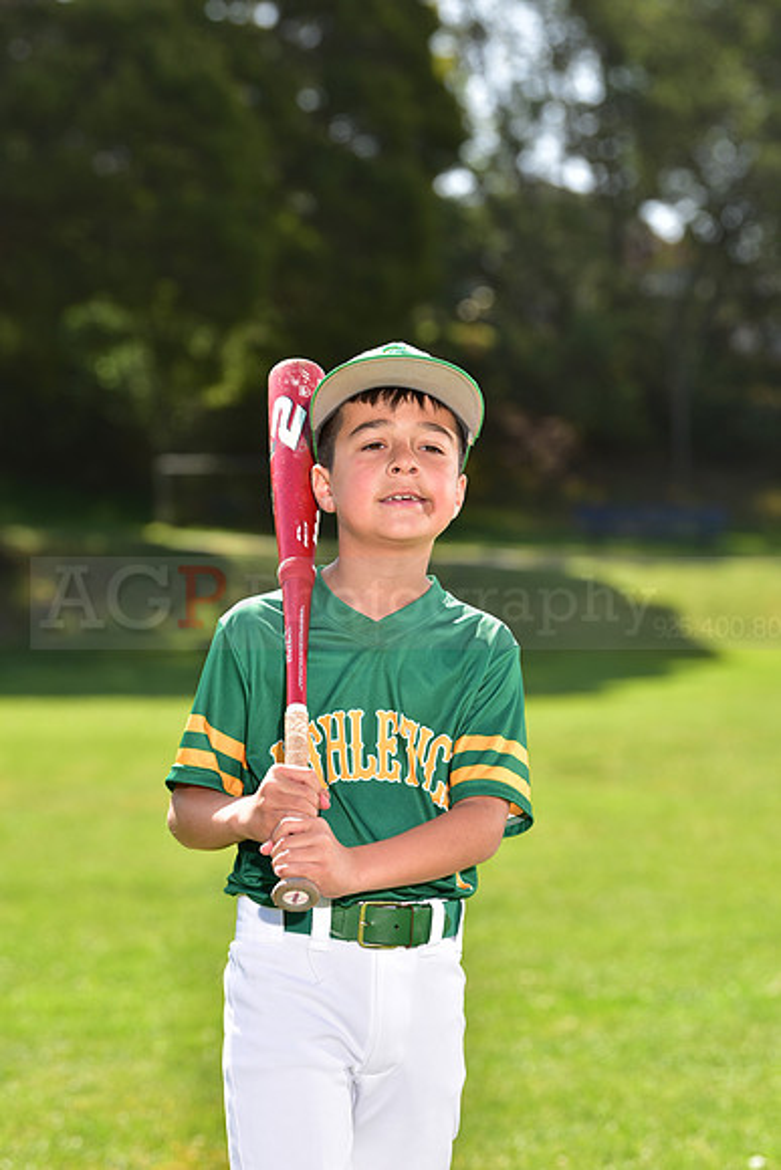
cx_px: 390
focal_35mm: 130
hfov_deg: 10.6
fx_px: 4228
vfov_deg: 15.8
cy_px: 585
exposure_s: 1/200
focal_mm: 130
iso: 80
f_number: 5
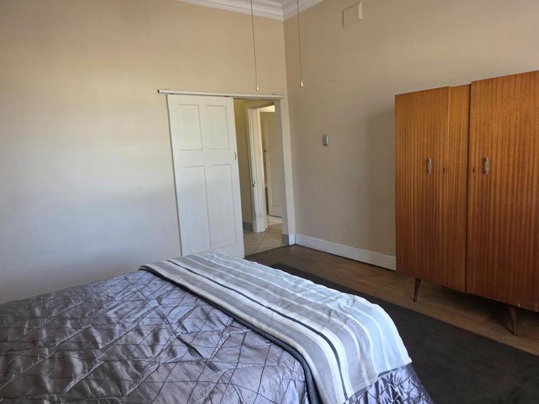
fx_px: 358
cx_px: 270
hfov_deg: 73.9
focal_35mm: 23
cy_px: 202
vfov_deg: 58.9
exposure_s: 1/101
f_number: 1.7
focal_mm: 6.3
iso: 640
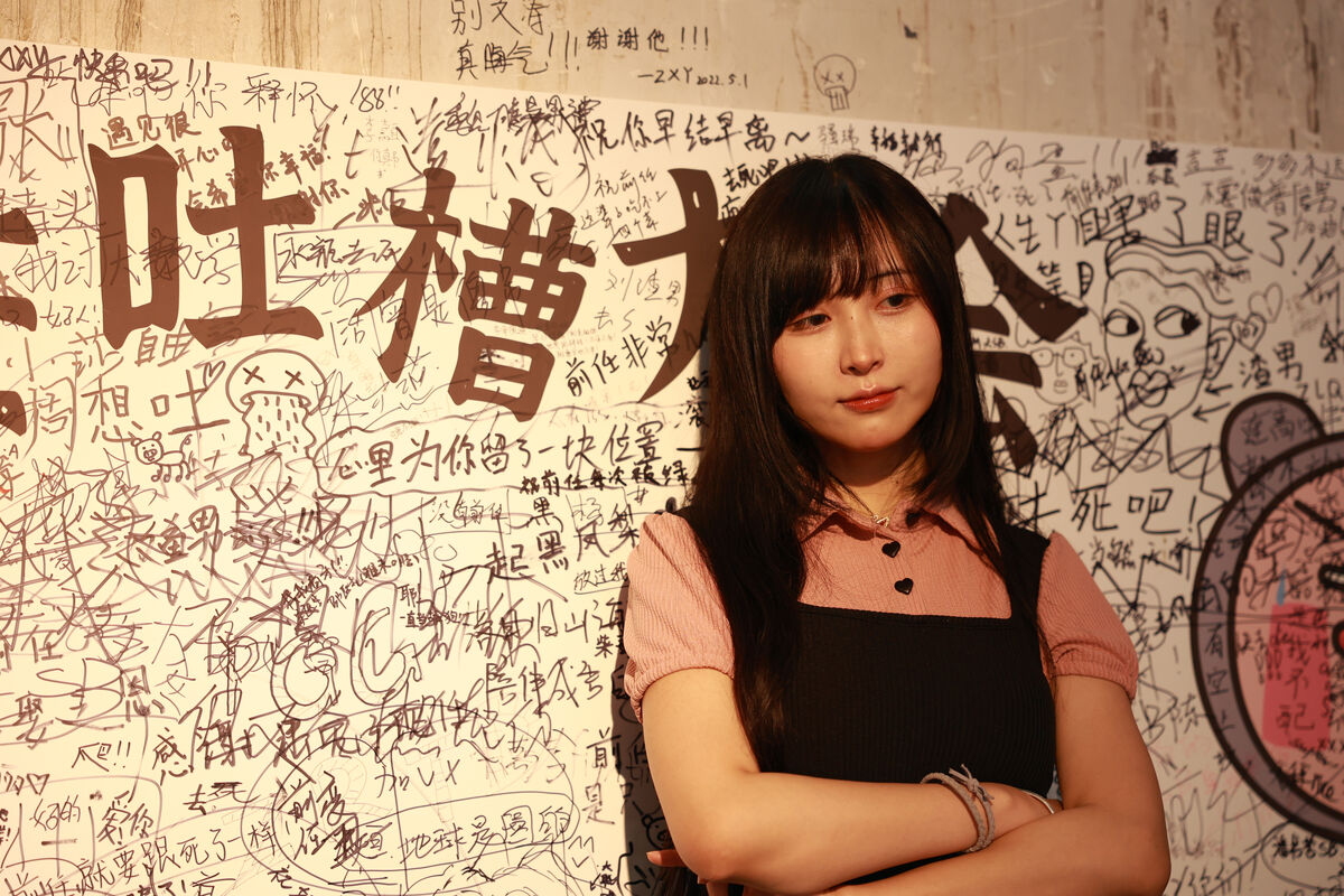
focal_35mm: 70
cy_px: 448
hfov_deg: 28.8
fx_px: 2613
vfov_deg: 19.5
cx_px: 672
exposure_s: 1/200
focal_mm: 70
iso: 1000
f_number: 2.8
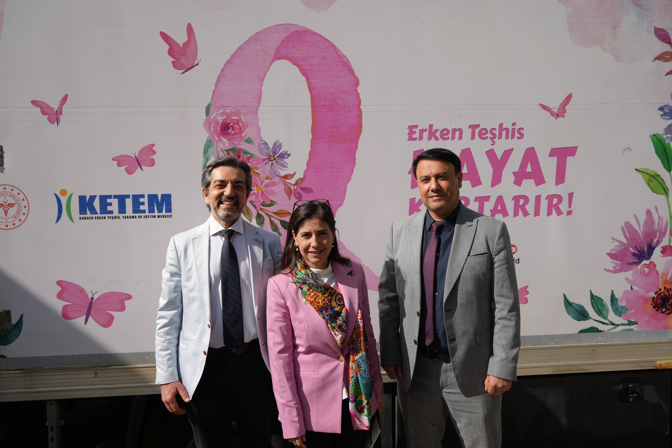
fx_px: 560
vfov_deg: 43.6
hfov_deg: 61.9
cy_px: 224
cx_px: 336
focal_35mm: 30
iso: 100
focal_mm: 30
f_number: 5
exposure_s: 1/1250
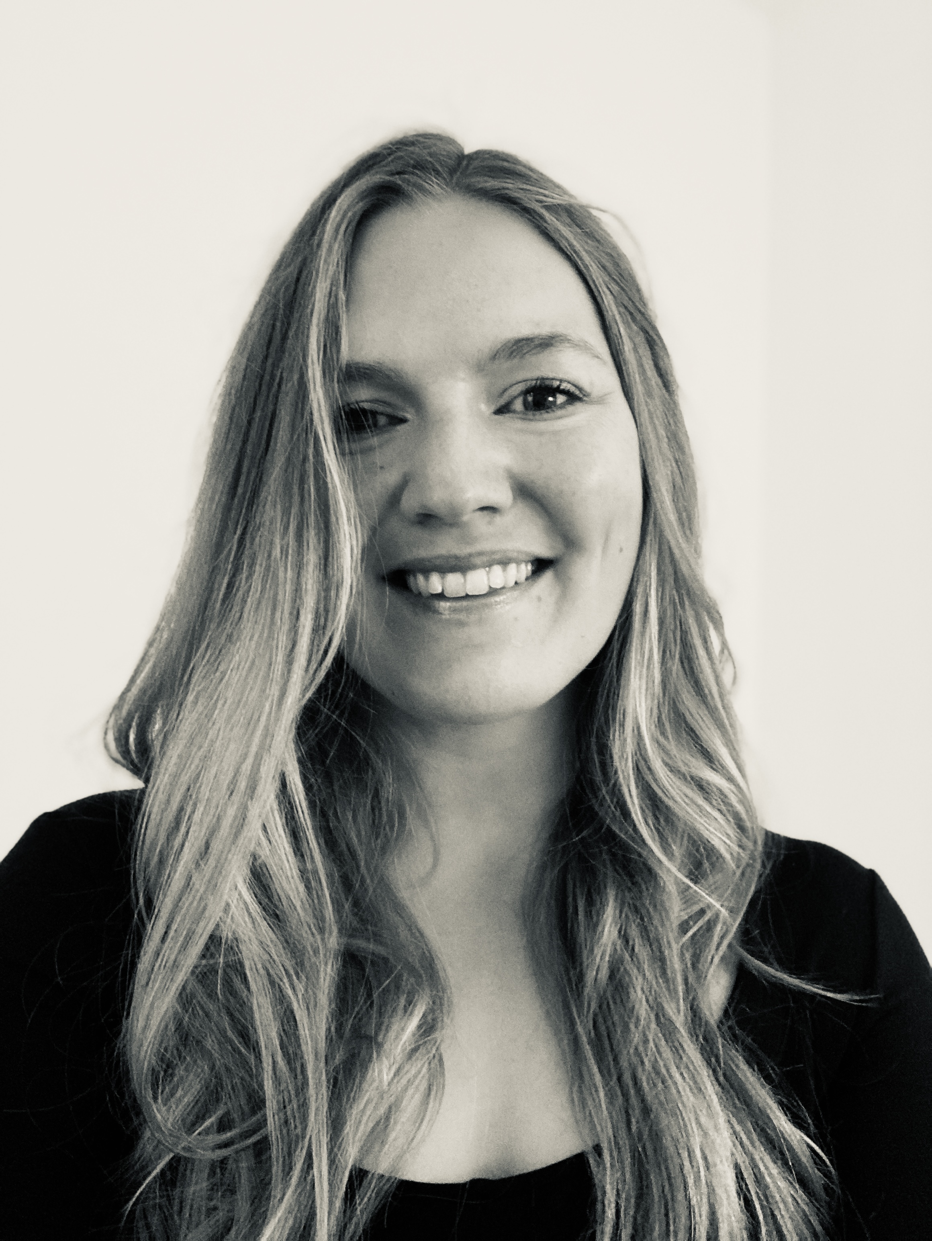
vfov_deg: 56.8
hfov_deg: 44.2
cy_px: 620
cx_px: 466
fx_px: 1147
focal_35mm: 32
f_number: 2.2
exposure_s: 1/30
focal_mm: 2.87
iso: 320
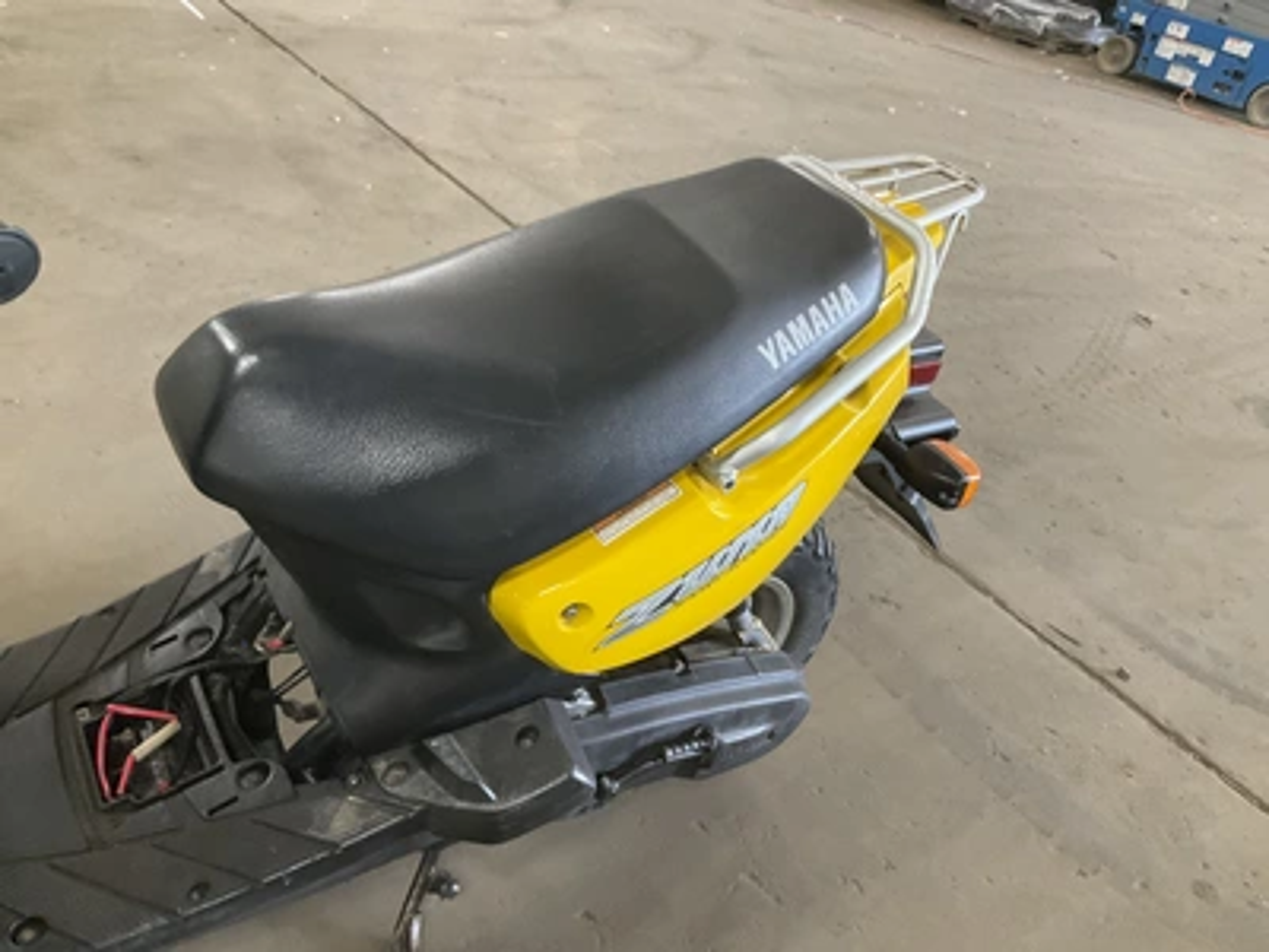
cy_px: 476
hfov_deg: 61.7
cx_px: 634
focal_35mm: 29
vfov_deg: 48.2
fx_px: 1063
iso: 250
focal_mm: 3
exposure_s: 1/60
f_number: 1.8
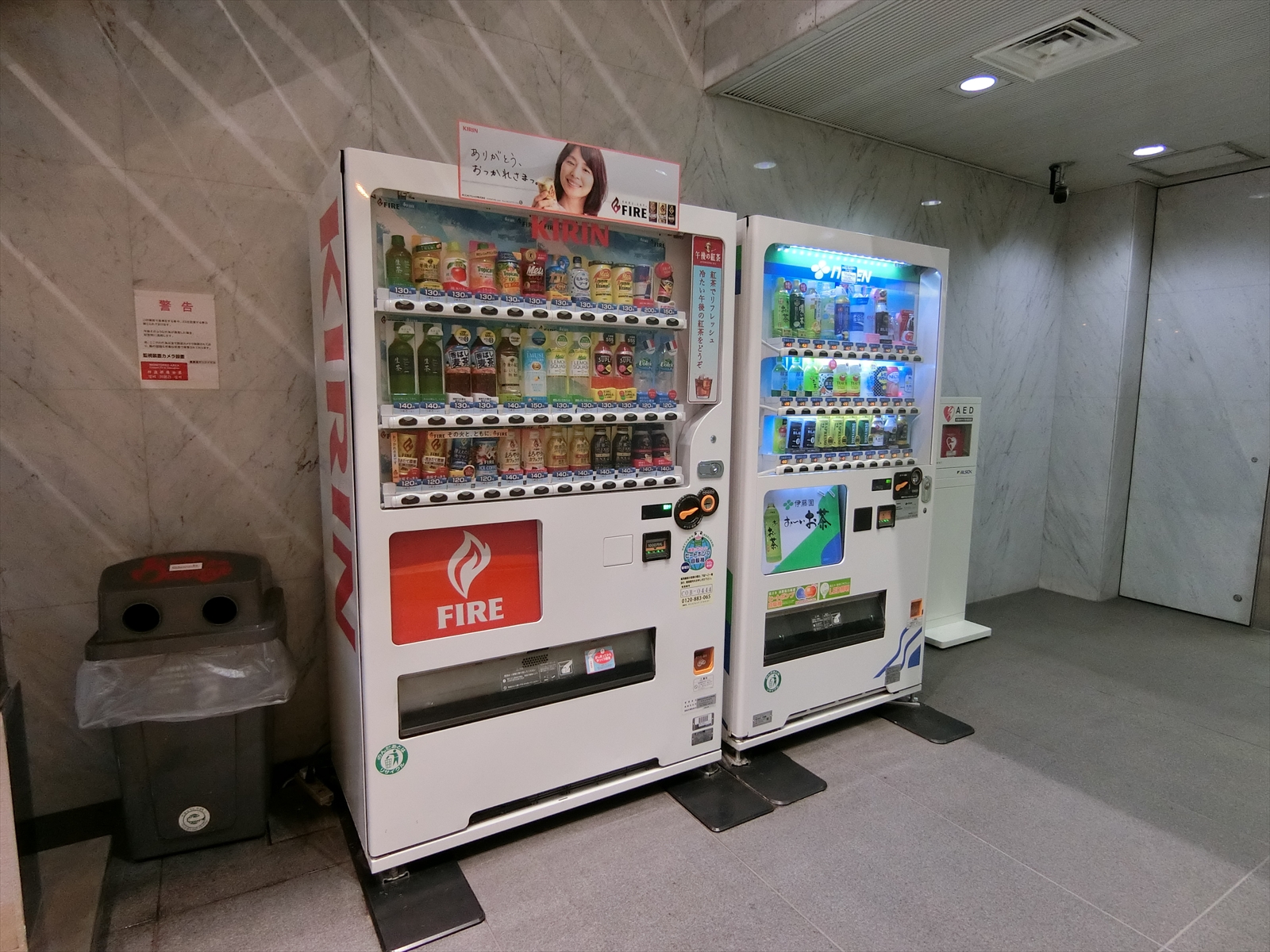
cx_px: 635
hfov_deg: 84.7
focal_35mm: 19
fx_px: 697
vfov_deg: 68.7
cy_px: 476
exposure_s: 1/80
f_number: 2.7
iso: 400
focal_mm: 4.06
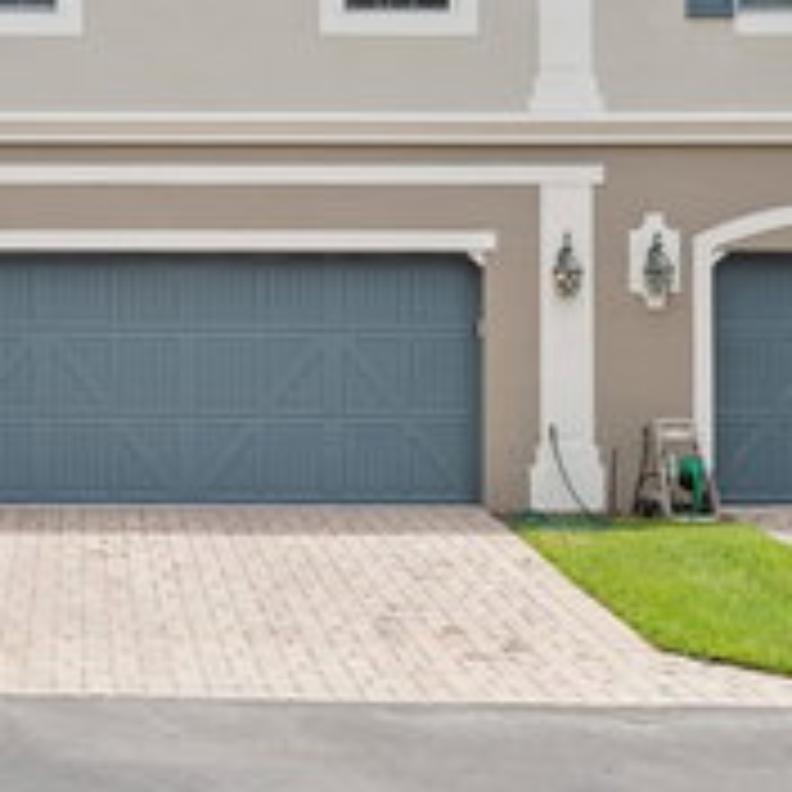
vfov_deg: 23.9
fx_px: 1864
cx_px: 36
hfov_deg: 23.2
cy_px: 306
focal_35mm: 72
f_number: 9
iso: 100
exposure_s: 1/200
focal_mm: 31
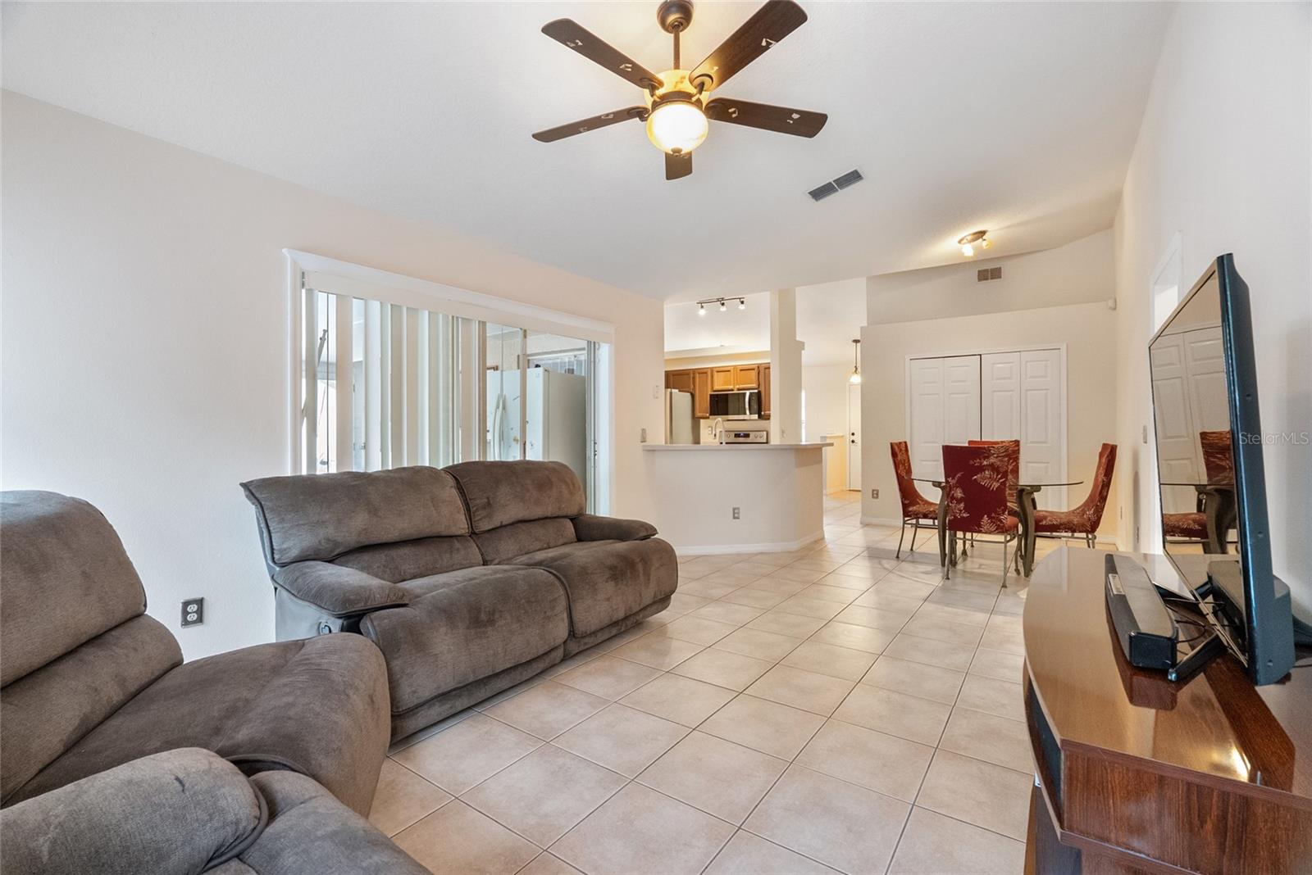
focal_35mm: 16
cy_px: 438
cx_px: 656
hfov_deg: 96.7
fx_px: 583
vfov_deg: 73.8
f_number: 9
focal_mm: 16
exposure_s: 1/25
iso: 12800
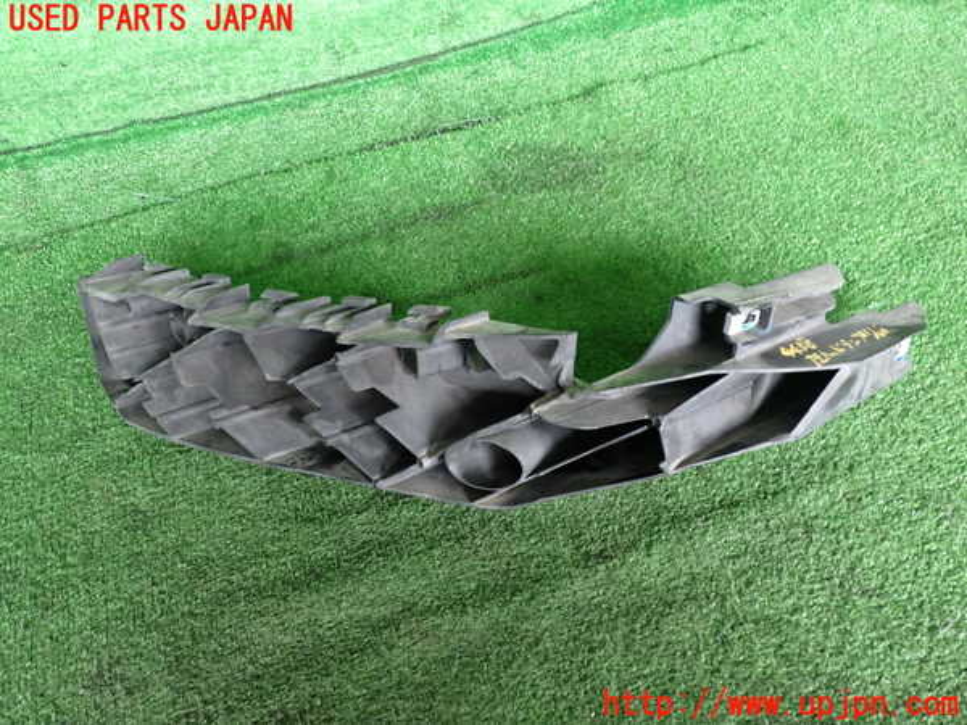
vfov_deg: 46.8
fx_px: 838
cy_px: 362
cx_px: 484
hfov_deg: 60.0
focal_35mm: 30
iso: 400
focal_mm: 5.4
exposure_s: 1/30
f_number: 2.3
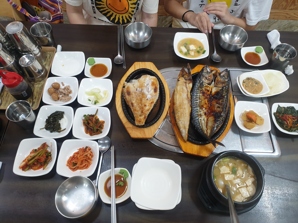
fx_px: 224
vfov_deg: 53.1
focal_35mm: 26
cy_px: 112
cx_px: 149
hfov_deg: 67.3
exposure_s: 1/60
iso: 125
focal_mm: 4.3
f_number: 2.4
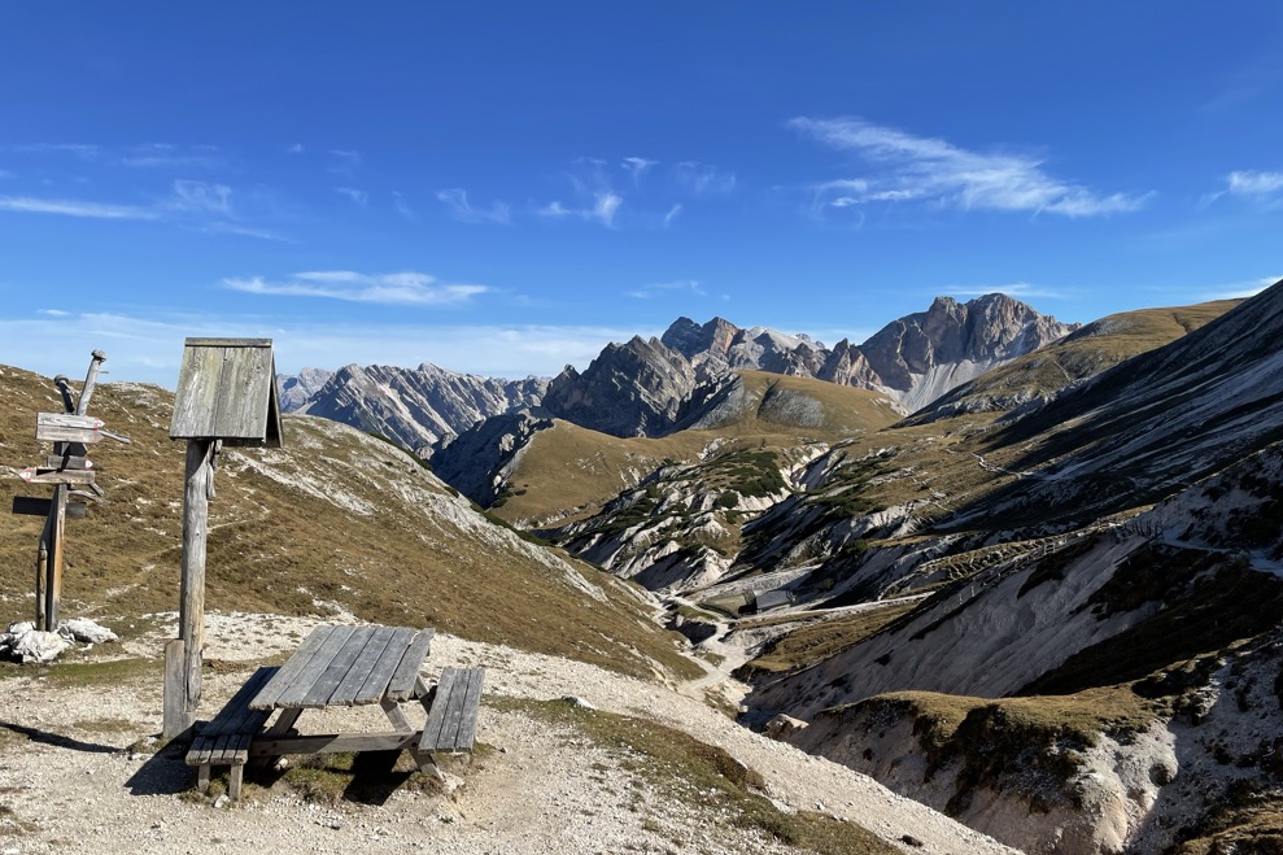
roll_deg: +0.2
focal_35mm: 28
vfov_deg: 46.2
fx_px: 998
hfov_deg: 65.5
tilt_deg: -4.7
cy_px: 496
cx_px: 636
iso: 32
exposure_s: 1/4000
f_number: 1.6
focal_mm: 4.2
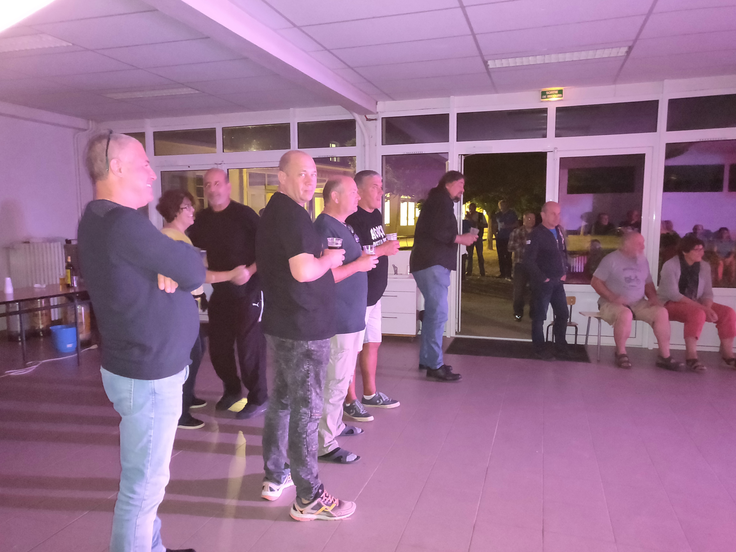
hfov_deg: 69.4
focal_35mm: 25
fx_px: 532
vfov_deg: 54.9
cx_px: 368
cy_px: 276
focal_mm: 4.25
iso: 9600
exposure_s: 1/17
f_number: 1.7
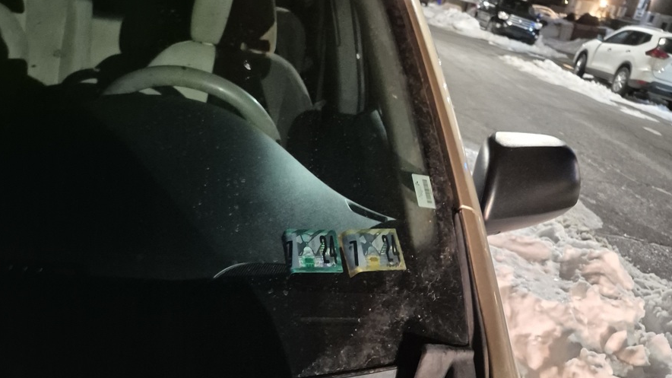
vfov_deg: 34.0
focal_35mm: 34
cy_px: 278
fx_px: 606
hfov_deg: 58.0
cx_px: 334
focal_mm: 5.4
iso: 3200
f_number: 1.8
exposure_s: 1/15
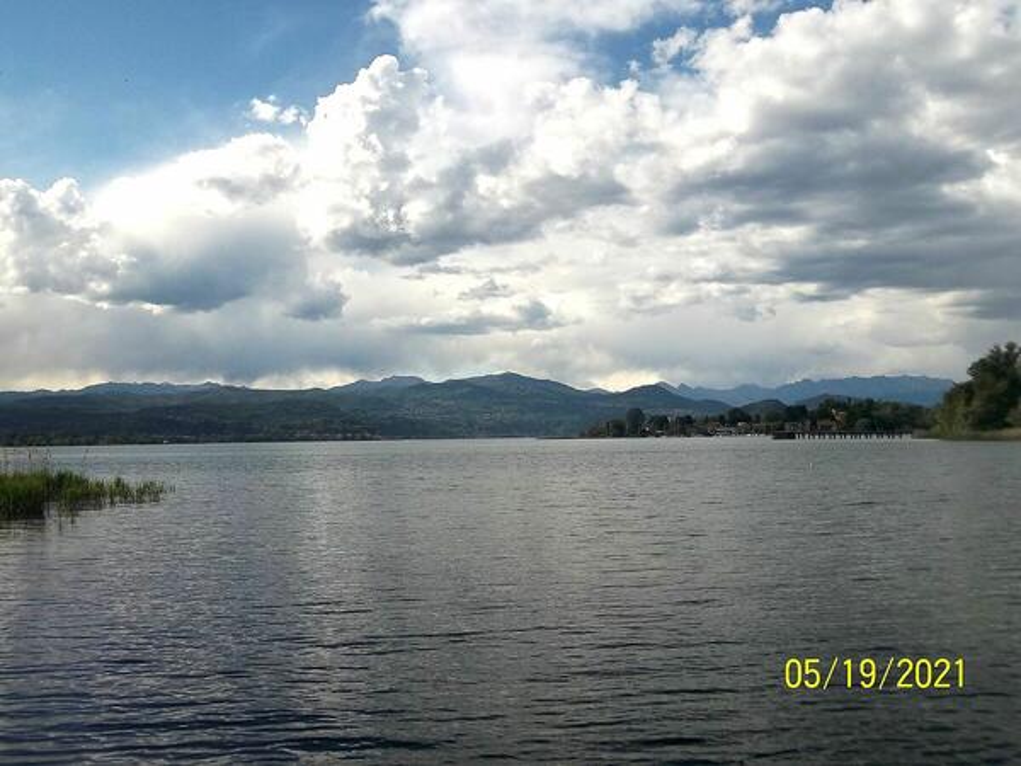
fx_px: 1091
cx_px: 510
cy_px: 383
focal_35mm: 37
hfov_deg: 50.1
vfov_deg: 38.7
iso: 80
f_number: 10.1
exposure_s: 1/320
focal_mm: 6.6
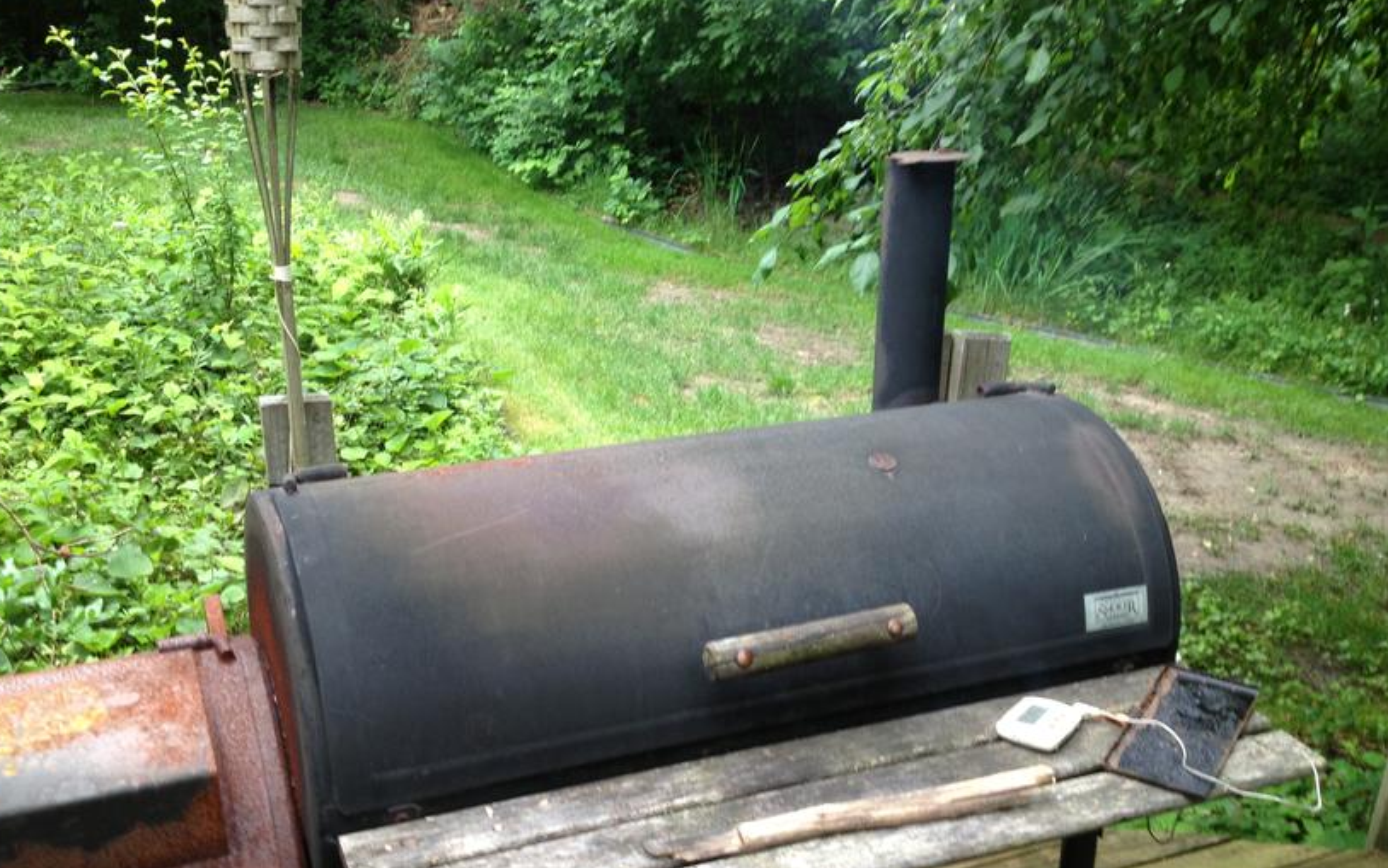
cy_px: 533
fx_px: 1551
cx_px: 660
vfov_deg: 31.1
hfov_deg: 48.2
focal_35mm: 41
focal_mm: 4.28
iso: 64
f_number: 2.4
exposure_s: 1/30
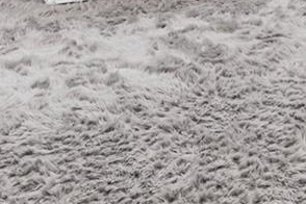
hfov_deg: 22.4
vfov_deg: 13.2
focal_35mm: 87
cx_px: 315
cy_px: -225
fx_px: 739
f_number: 7.1
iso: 250
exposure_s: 1/30
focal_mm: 16
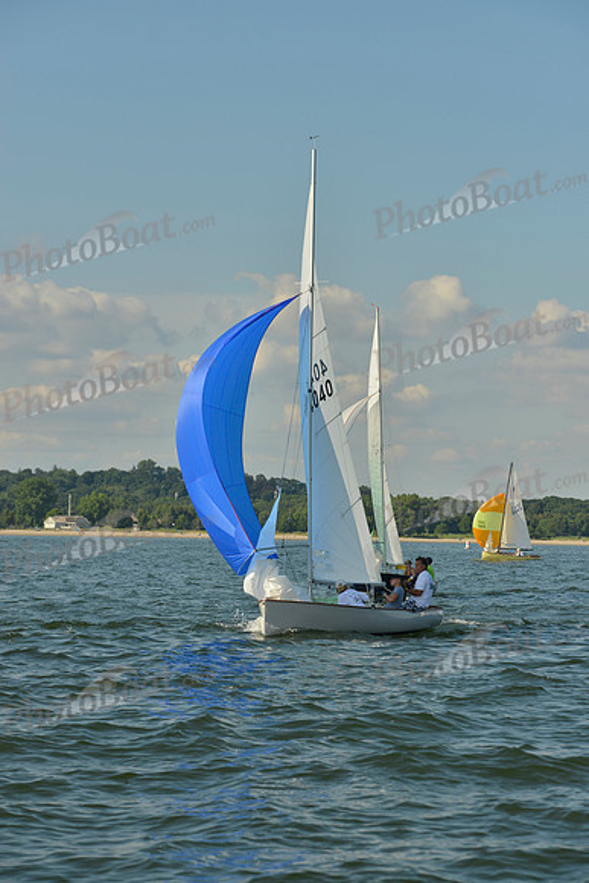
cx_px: 294
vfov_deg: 20.8
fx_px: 2403
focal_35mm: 98
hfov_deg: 14.0
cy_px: 442
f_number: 6.3
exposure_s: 1/1600
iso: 200
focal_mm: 98
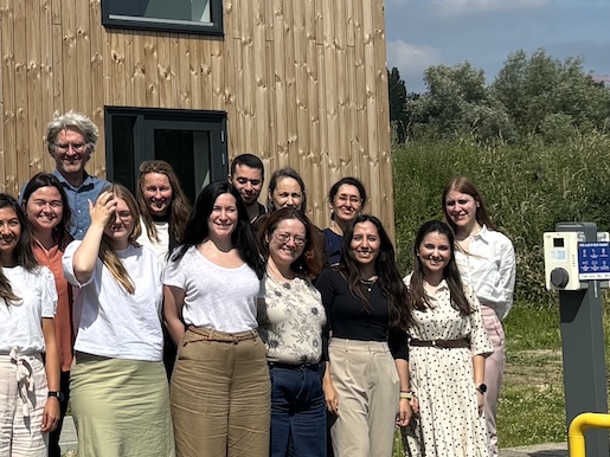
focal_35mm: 101
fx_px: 1779
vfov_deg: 14.5
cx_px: -158
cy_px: 32
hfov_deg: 18.3
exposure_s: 1/5076
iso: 50
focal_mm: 5.96
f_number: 1.6
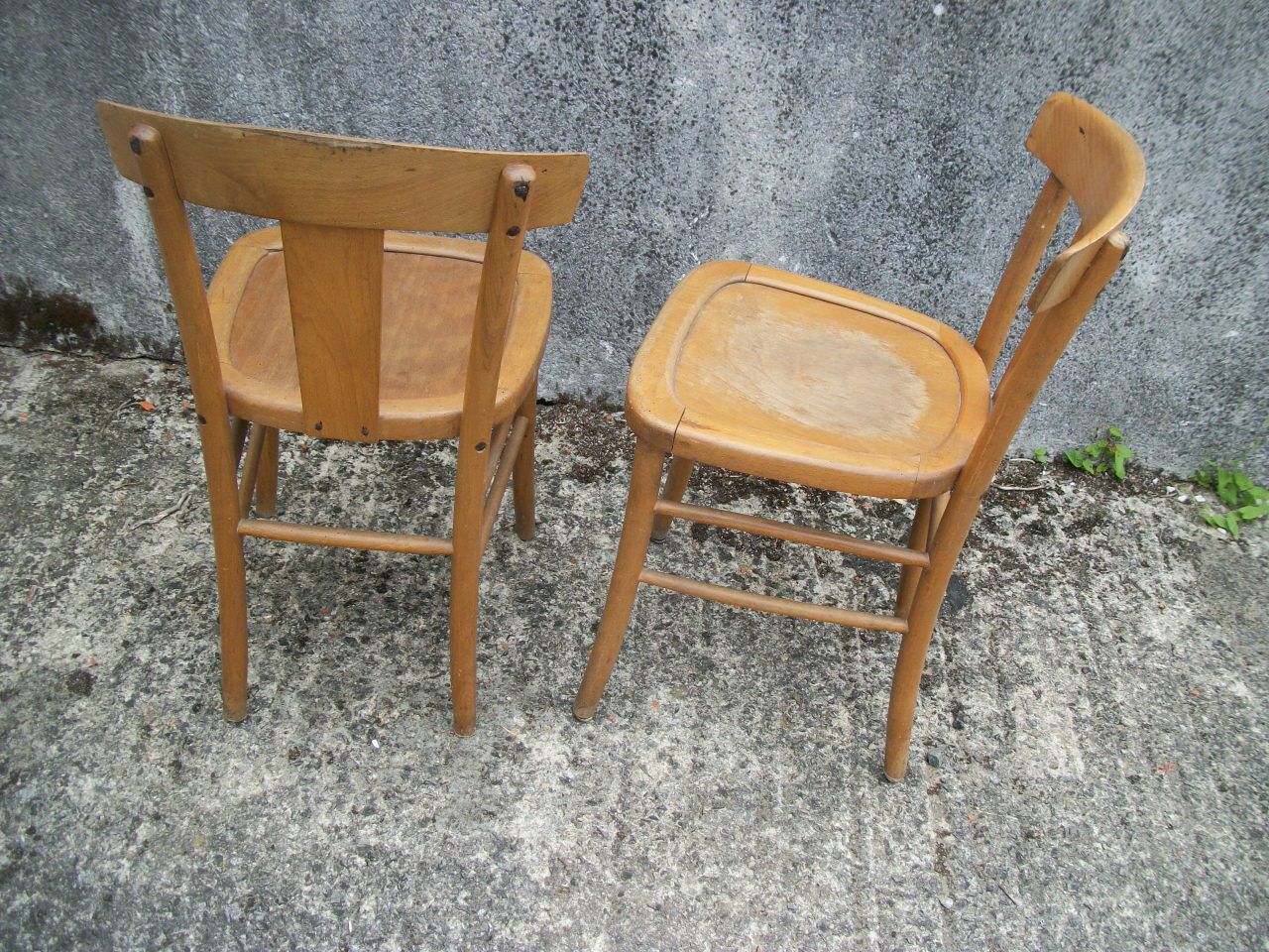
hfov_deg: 56.8
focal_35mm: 32
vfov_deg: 44.2
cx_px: 634
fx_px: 1173
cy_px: 476
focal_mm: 5.7
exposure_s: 1/200
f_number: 2.9
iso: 80
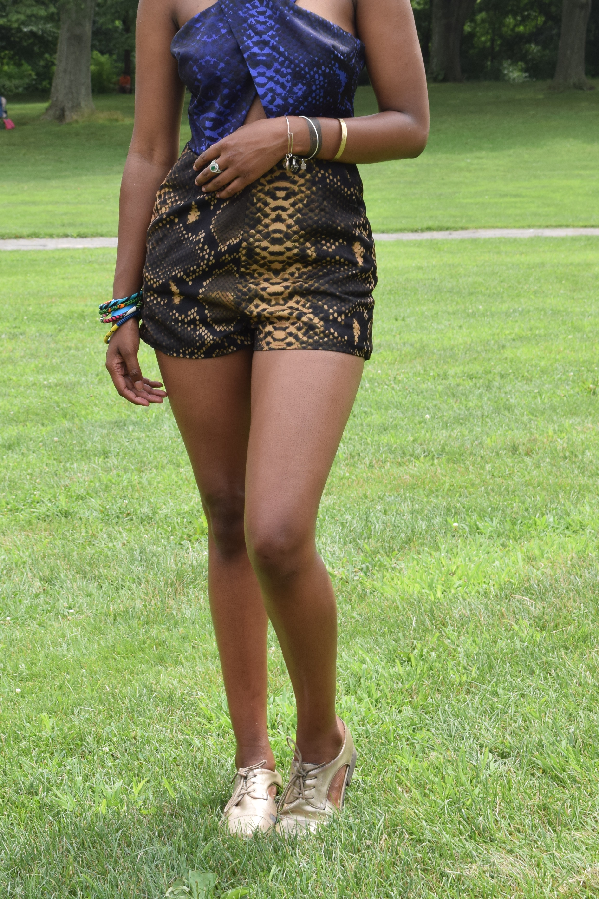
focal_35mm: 82
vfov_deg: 24.5
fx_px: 2046
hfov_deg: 16.6
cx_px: 206
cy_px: 216
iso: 200
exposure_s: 1/320
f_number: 9
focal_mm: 34
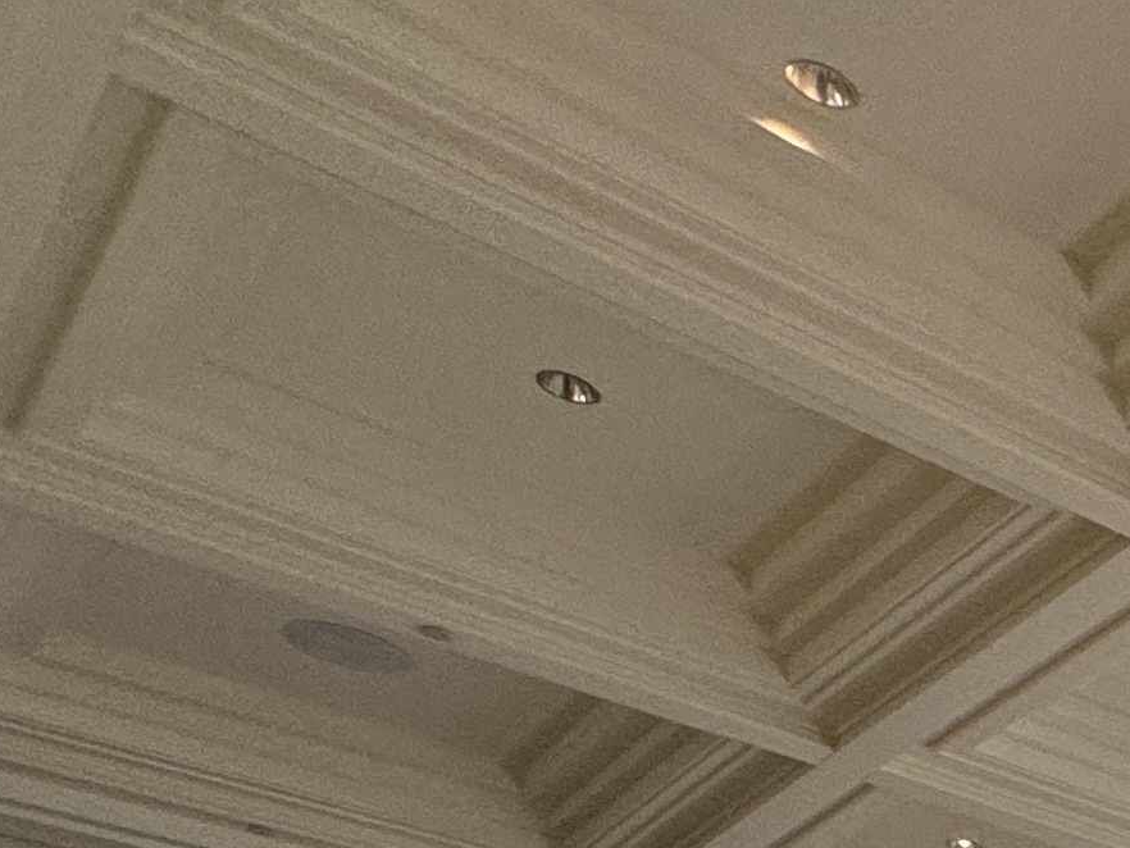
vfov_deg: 17.3
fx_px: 2090
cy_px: 1647
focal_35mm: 64
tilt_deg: +1.9
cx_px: 2134
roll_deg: +1.0
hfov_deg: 19.9
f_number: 2.2
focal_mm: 2.22
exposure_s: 1/120
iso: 160
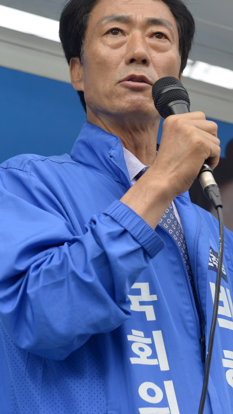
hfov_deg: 10.0
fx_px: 1330
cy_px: 187
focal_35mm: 121
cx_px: 186
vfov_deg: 17.7
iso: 250
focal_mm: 70
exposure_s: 1/160
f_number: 6.3
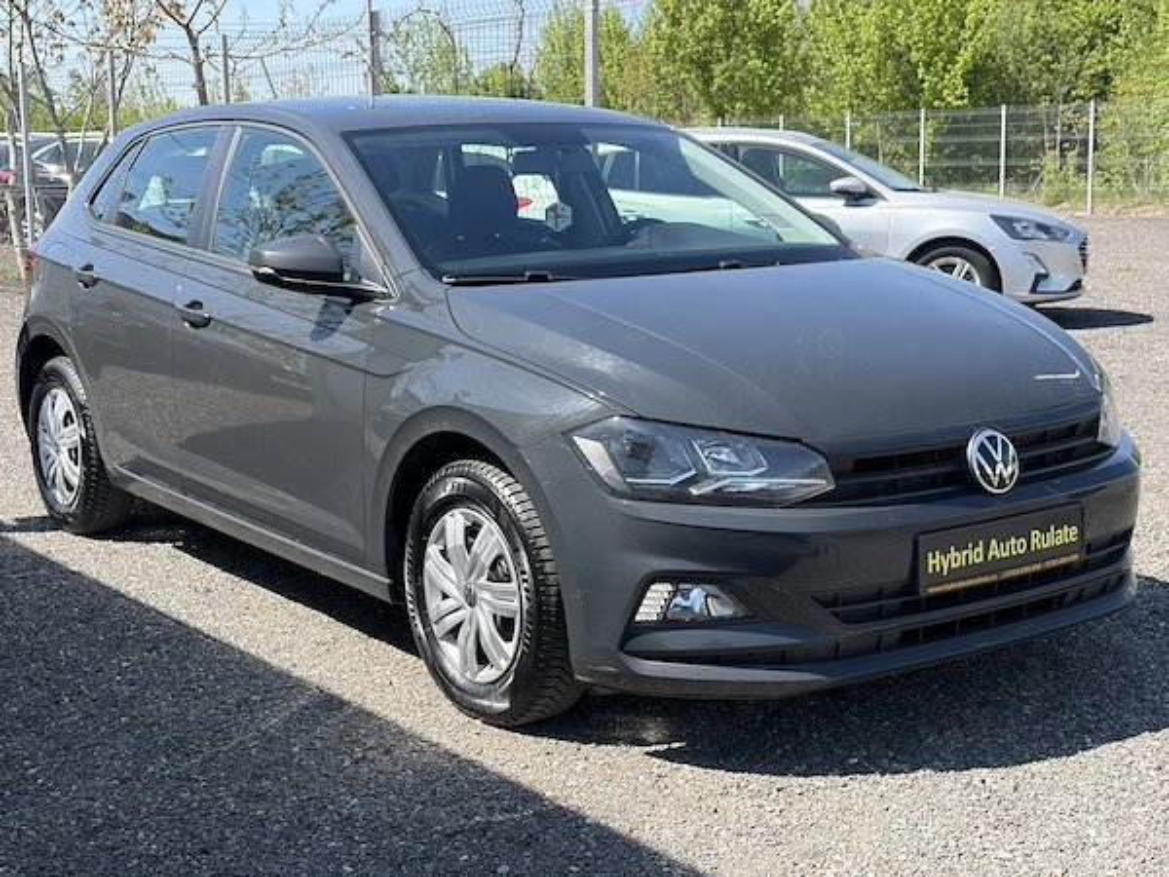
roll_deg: +1.6
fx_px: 1756
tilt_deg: -9.7
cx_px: 584
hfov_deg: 36.8
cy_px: 438
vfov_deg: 28.0
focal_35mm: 52
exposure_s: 1/1016
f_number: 1.6
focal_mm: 5.96
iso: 32
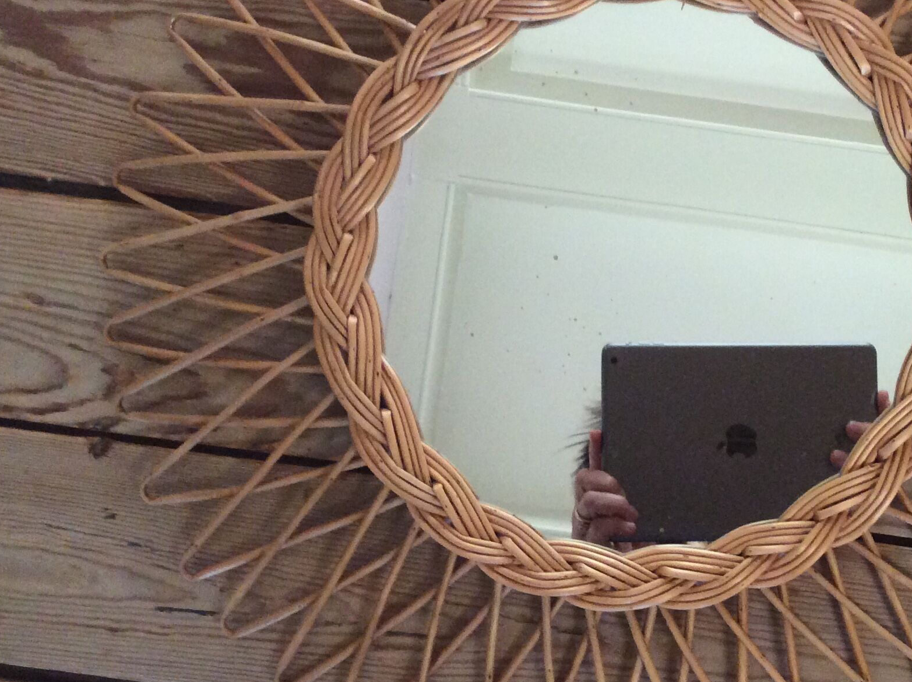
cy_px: 274
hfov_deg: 35.7
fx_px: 1394
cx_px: 638
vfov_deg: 27.4
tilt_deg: -86.0
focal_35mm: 53
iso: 200
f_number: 2.4
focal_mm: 3.3
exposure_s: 1/25
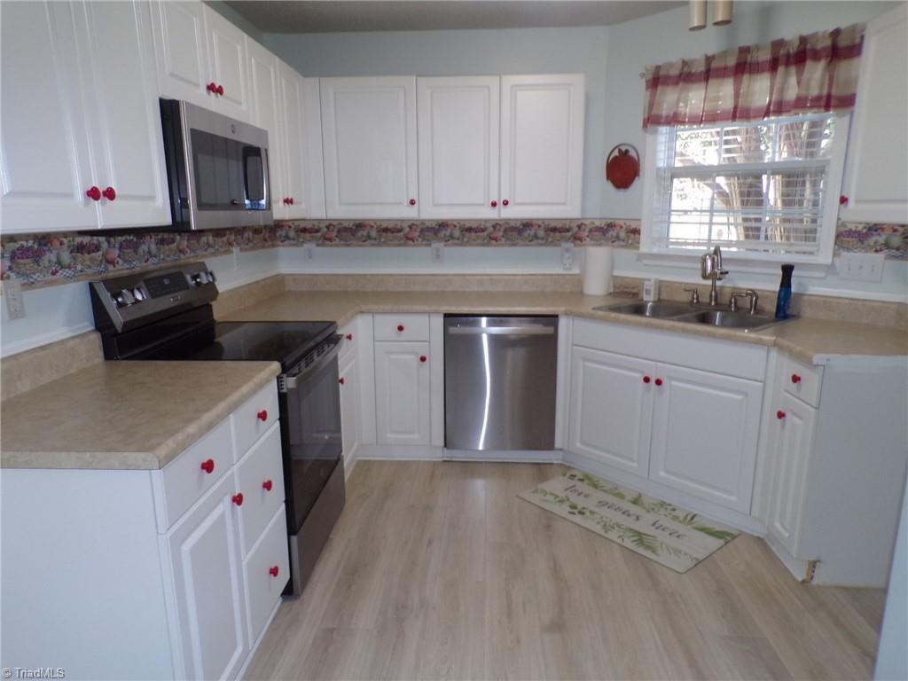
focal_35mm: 24
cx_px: 454
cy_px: 340
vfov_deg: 56.8
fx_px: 630
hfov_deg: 71.6
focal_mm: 4.3
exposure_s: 1/34
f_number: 3
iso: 200
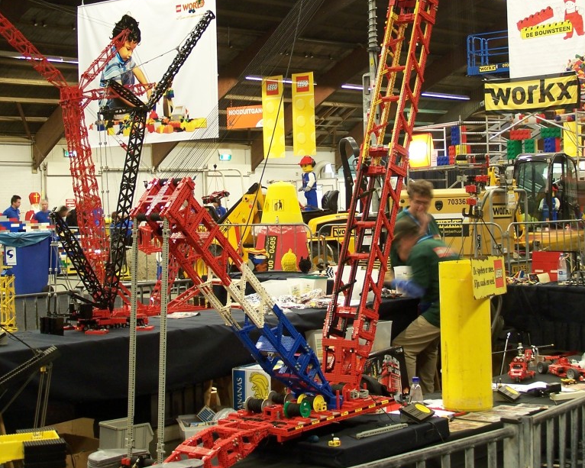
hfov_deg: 24.7
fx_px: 1333
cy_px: 149
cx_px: 292
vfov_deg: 19.8
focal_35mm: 77
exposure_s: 1/2
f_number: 3.1
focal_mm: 9.8
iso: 80
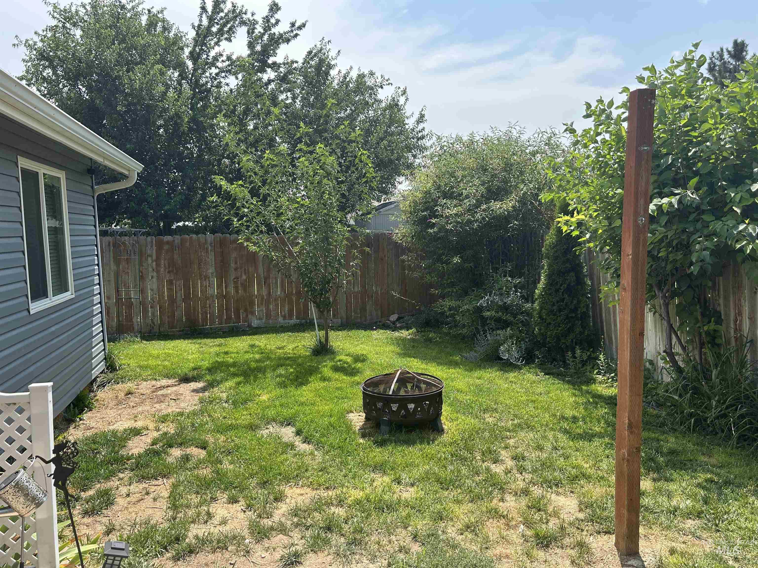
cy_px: 284
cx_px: 379
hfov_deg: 67.3
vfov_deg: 53.1
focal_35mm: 26
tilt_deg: -5.9
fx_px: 569
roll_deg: +1.1
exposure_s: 1/2404
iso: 50
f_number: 1.5
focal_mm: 5.7
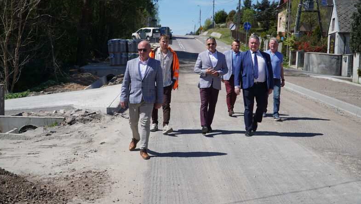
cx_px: 180
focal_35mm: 48
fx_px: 460
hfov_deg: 42.9
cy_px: 93
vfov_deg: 24.9
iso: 100
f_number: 4.5
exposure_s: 1/1000
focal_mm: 30
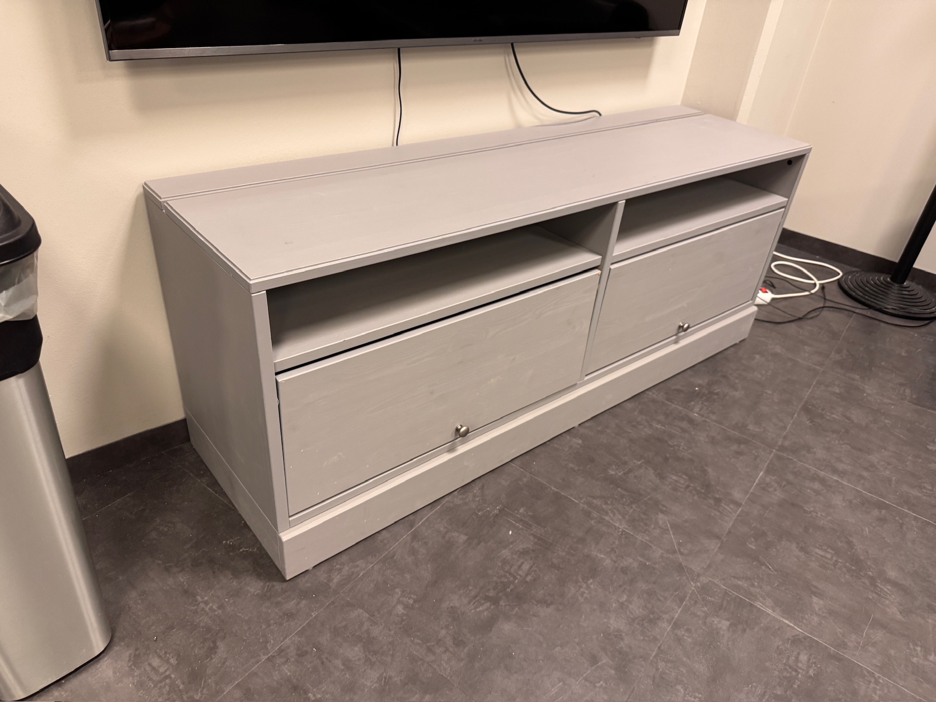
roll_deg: -6.8
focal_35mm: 24
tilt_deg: -34.5
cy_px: 351
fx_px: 649
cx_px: 468
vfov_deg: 56.8
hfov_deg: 71.6
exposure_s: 1/50
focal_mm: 6.76
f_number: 1.78
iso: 320
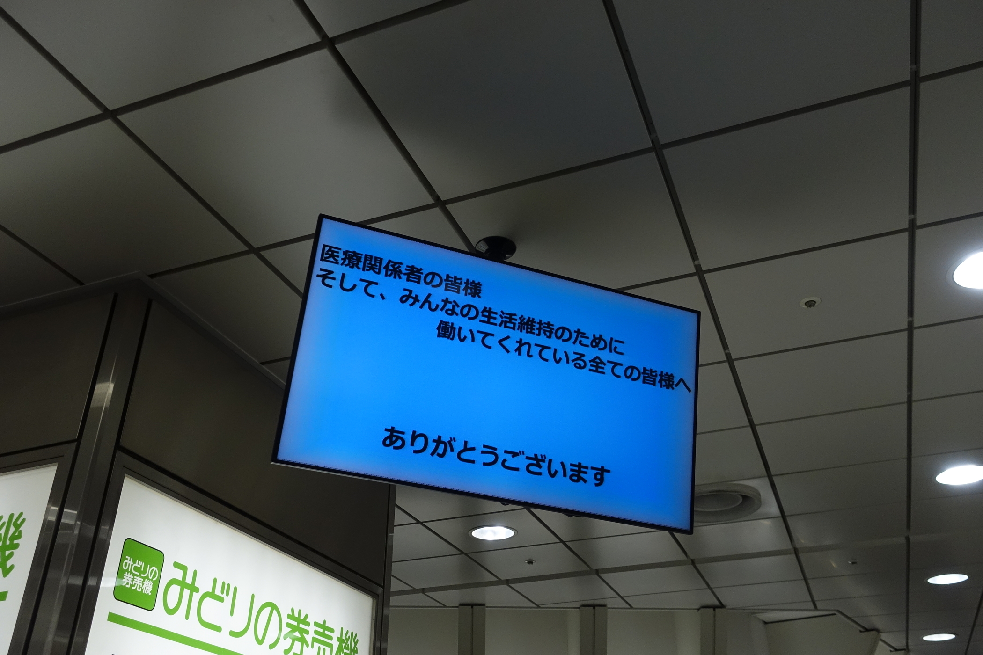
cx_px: 492
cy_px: 328
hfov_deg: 58.7
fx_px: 874
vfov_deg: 41.1
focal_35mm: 32
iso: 640
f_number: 4
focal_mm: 11.69
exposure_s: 1/400
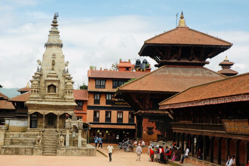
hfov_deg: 29.2
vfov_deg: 19.7
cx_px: 124
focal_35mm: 69
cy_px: 83
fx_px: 477
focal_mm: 46
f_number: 18
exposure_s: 1/80
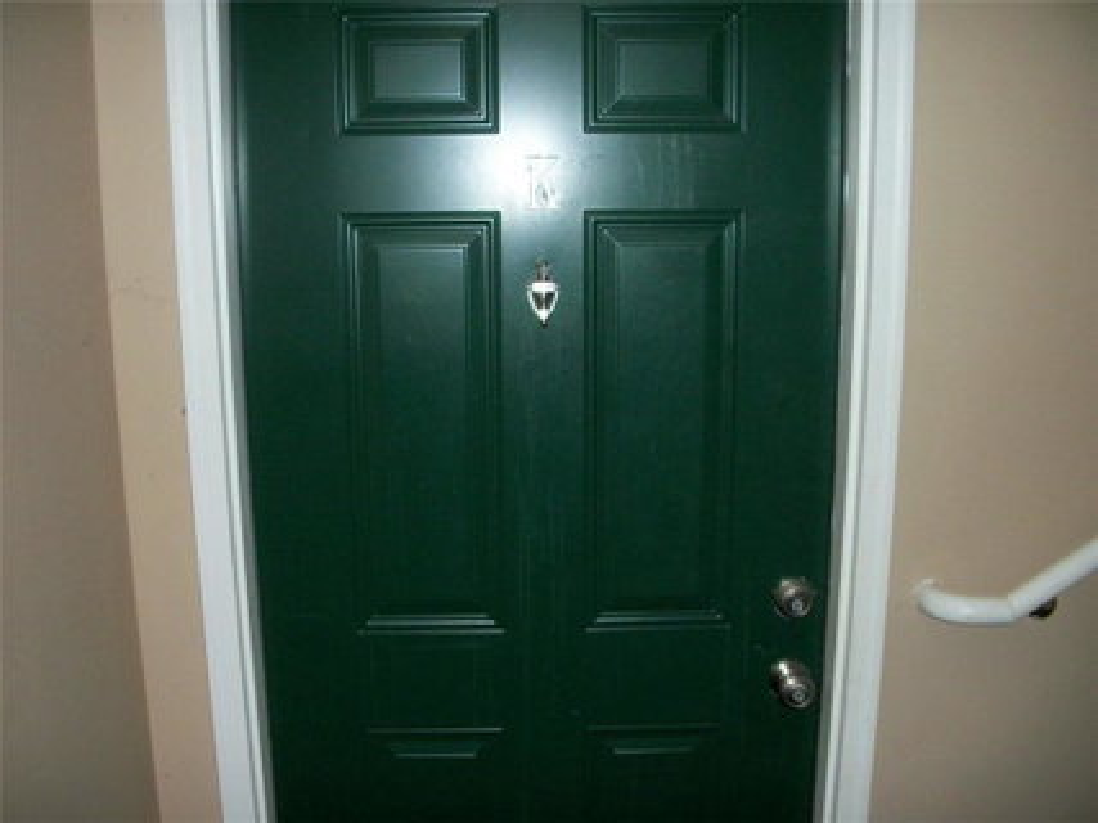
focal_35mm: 35
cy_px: 412
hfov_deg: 52.6
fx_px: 1110
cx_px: 549
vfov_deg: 40.7
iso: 160
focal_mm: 6.3
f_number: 3.1
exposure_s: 1/30
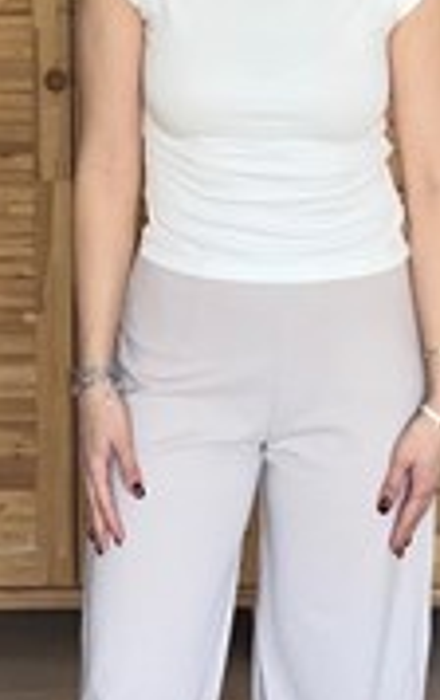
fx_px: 1814
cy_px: 132
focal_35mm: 95
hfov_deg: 13.8
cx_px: 204
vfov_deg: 21.5
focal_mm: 2.69
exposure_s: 1/121
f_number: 1.9
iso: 80
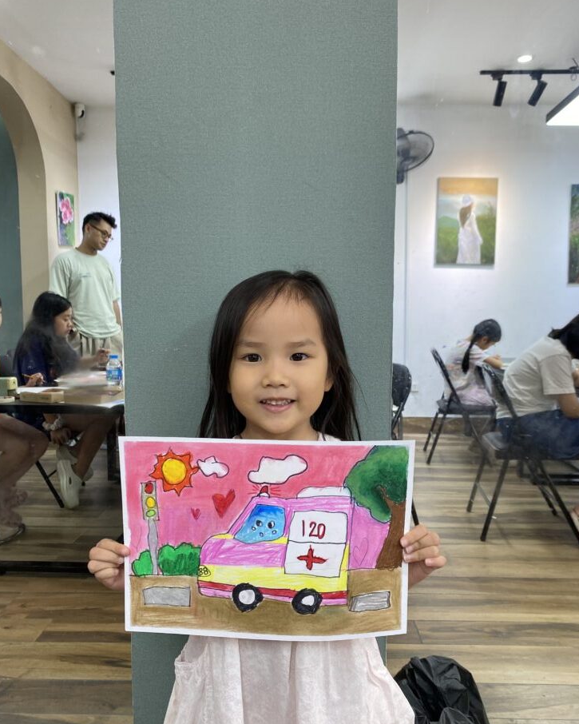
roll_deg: -0.2
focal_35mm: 28
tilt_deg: -5.6
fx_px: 600
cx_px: 284
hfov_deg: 51.5
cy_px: 389
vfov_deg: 62.1
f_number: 1.8
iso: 100
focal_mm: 4.25
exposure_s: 1/100
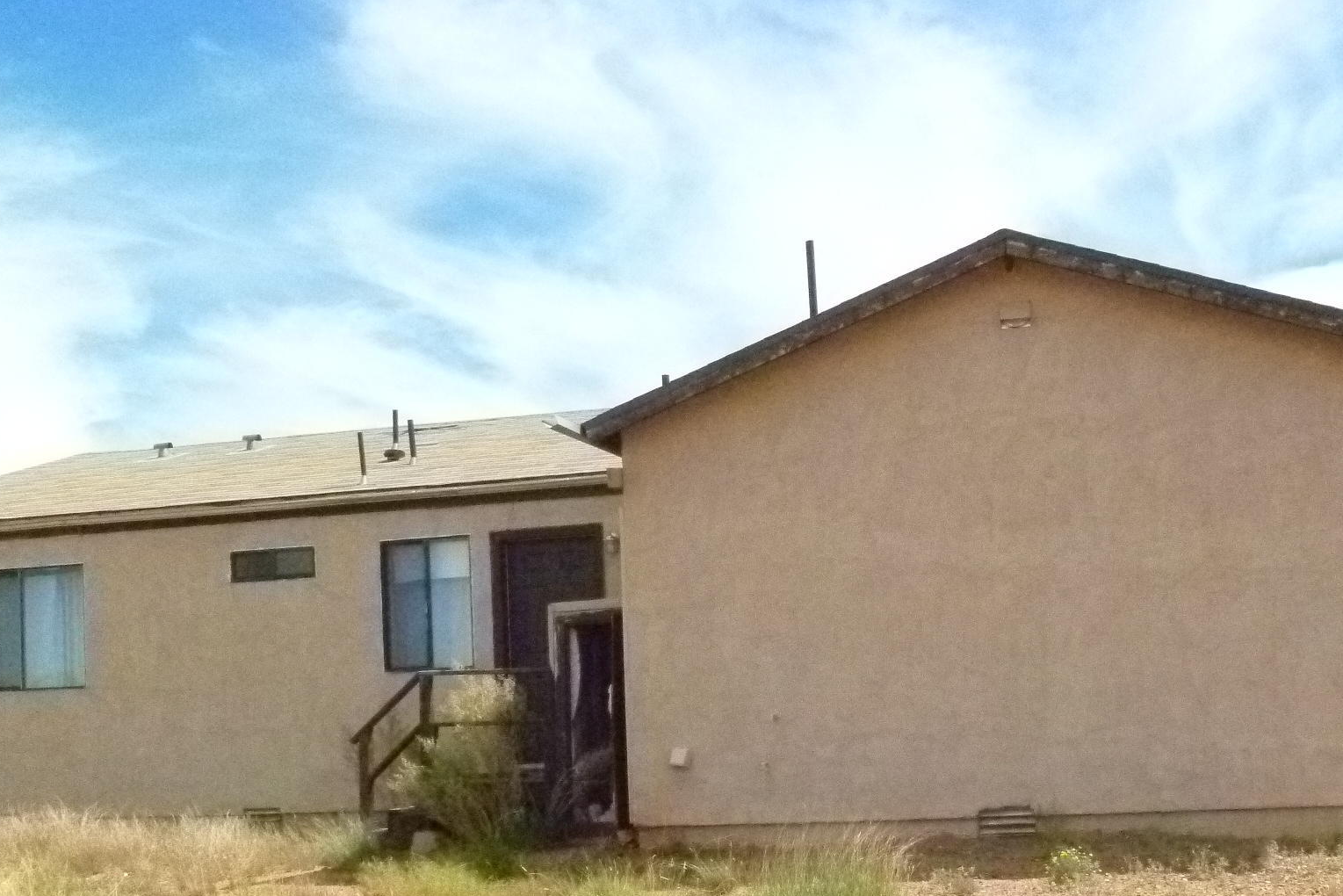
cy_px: 667
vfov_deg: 33.6
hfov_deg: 49.2
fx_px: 1455
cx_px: 816
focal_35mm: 39
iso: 1600
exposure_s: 1/1600
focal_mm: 5
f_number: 10
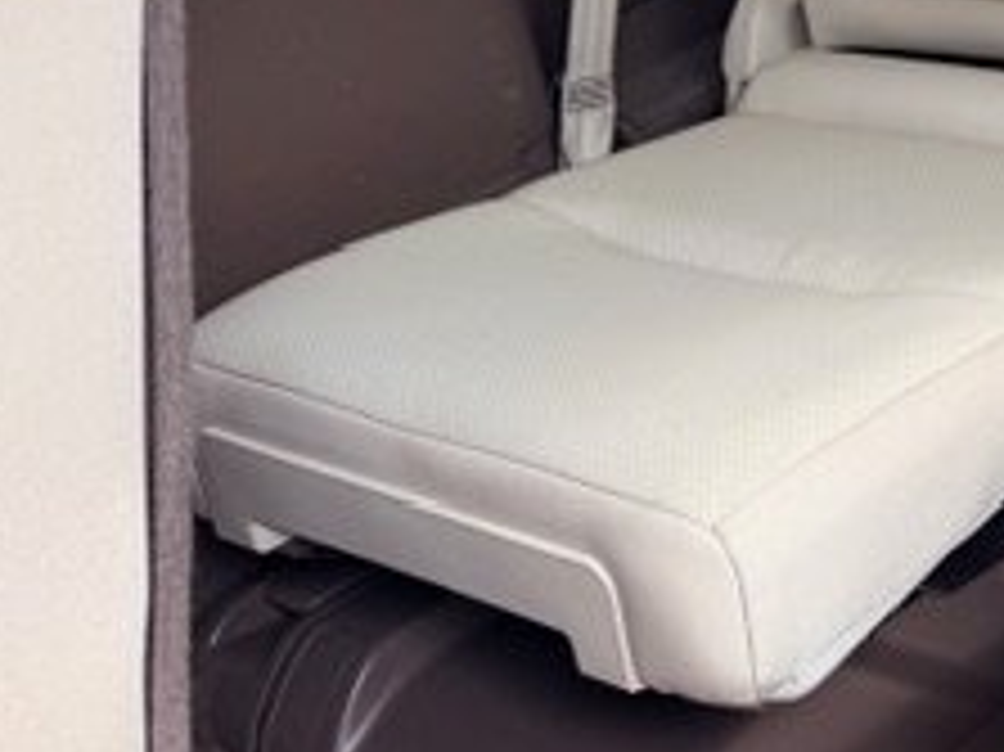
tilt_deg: -17.1
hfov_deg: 23.7
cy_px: -207
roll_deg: +7.6
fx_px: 2000
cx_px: 1409
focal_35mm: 69
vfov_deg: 19.7
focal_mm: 6.76
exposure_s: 1/230
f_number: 1.78
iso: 64
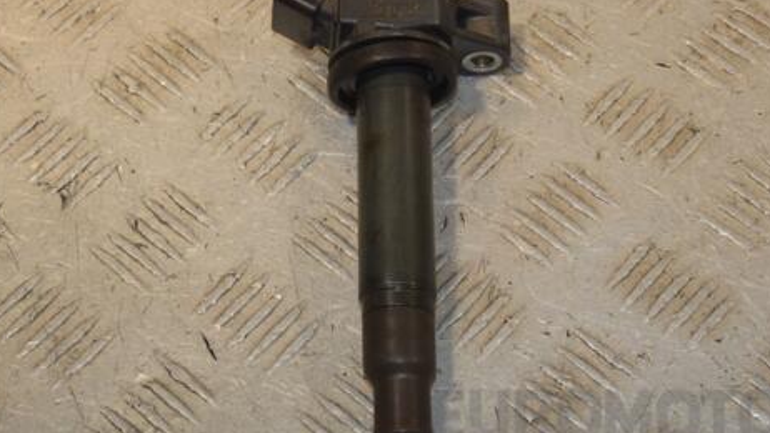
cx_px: 400
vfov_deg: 12.4
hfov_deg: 21.8
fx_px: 2001
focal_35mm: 98
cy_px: 193
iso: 800
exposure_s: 1/200
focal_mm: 48
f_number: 10
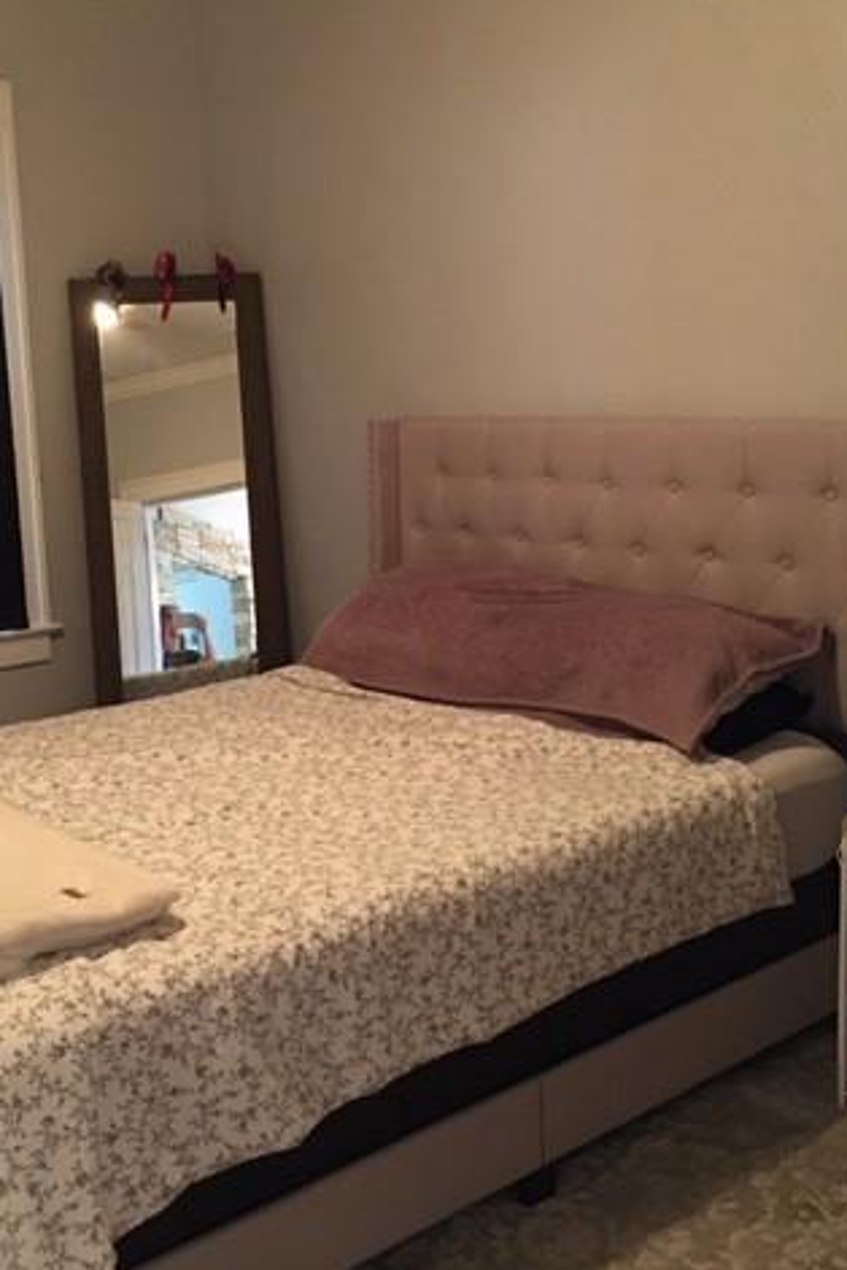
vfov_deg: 47.4
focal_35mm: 41
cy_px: 628
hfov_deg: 32.6
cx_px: 367
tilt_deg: -8.7
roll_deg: +2.6
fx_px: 1447
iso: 80
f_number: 2.2
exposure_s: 1/4
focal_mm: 4.15
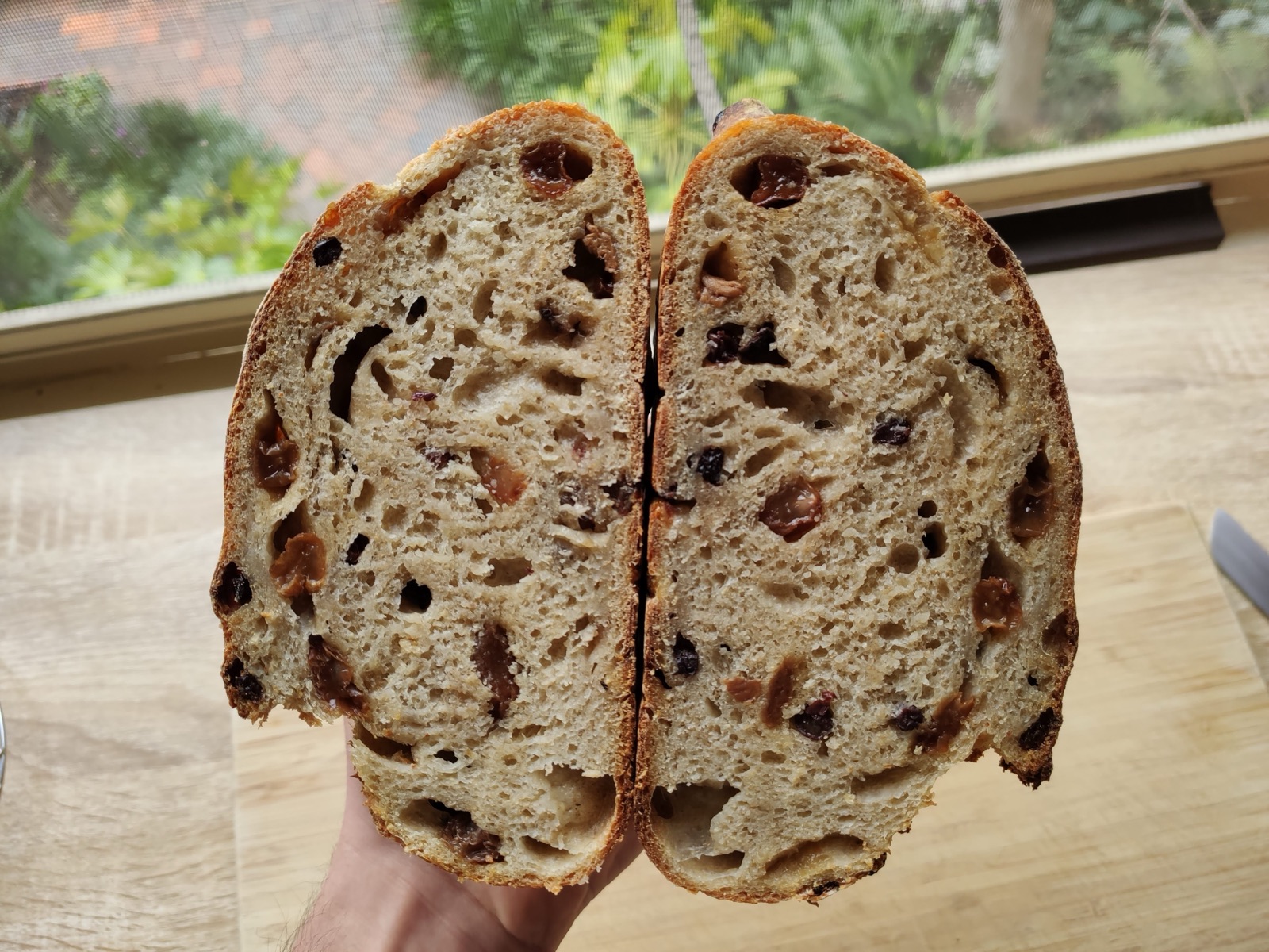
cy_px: 476
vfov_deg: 53.1
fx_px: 953
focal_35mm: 26
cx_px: 634
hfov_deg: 67.3
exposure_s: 1/174
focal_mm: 4.75
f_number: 1.75
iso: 112
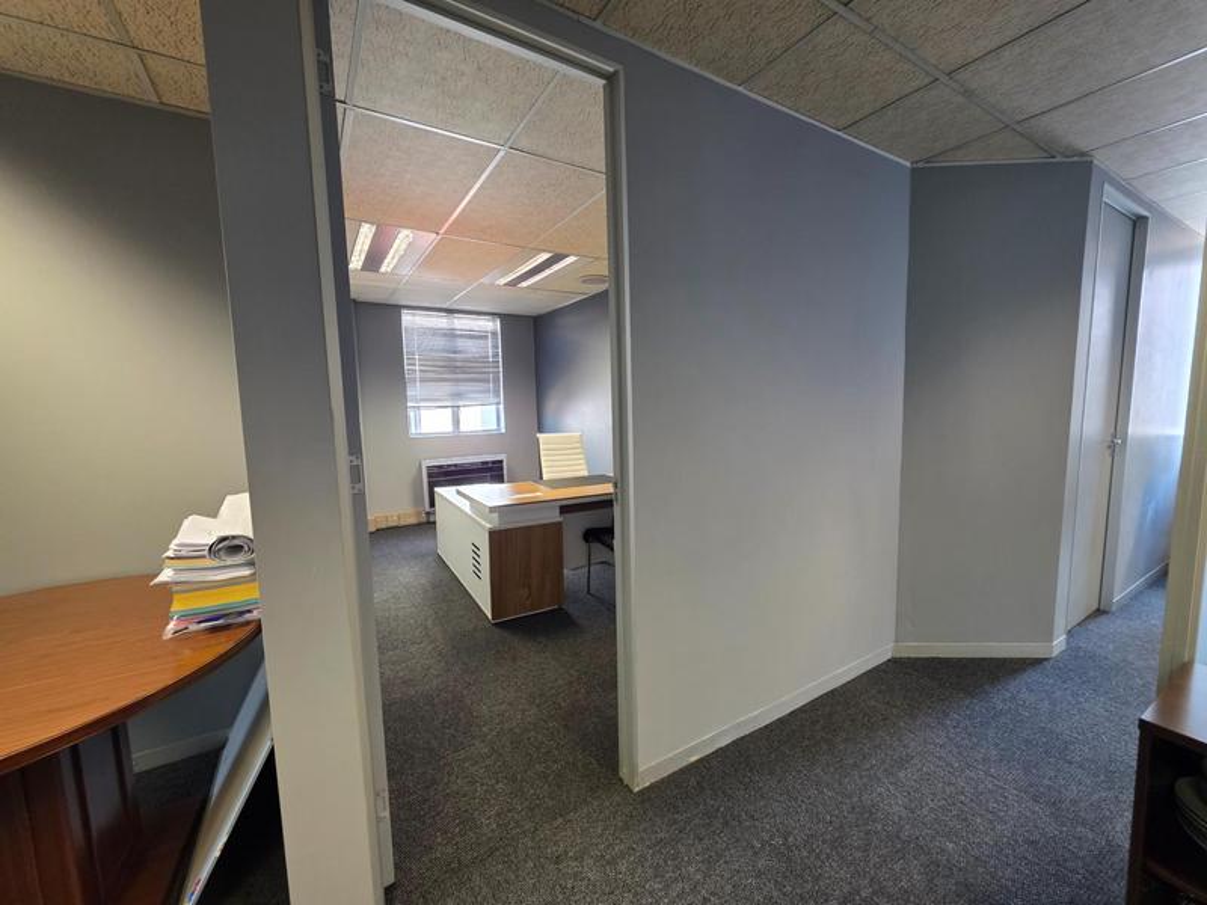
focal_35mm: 13
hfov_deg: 106.2
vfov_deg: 89.9
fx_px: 453
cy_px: 452
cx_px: 604
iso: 250
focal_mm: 2.2
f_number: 1.9
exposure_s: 1/50
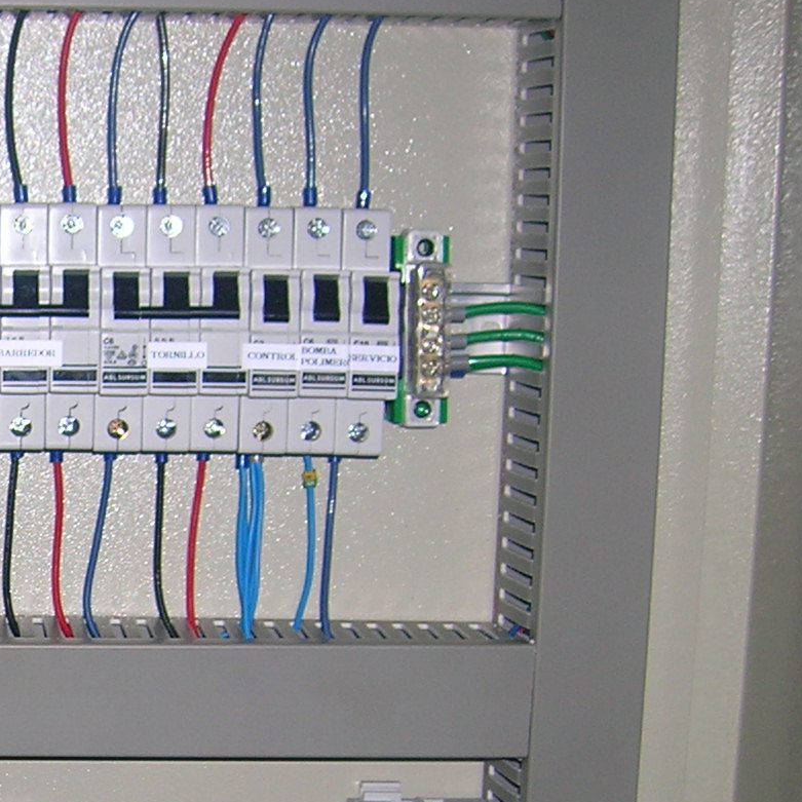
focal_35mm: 88
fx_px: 2307
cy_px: 719
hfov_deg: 18.4
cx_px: -238
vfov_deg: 19.4
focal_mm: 5.7
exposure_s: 1/60.1
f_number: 2.9
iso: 50
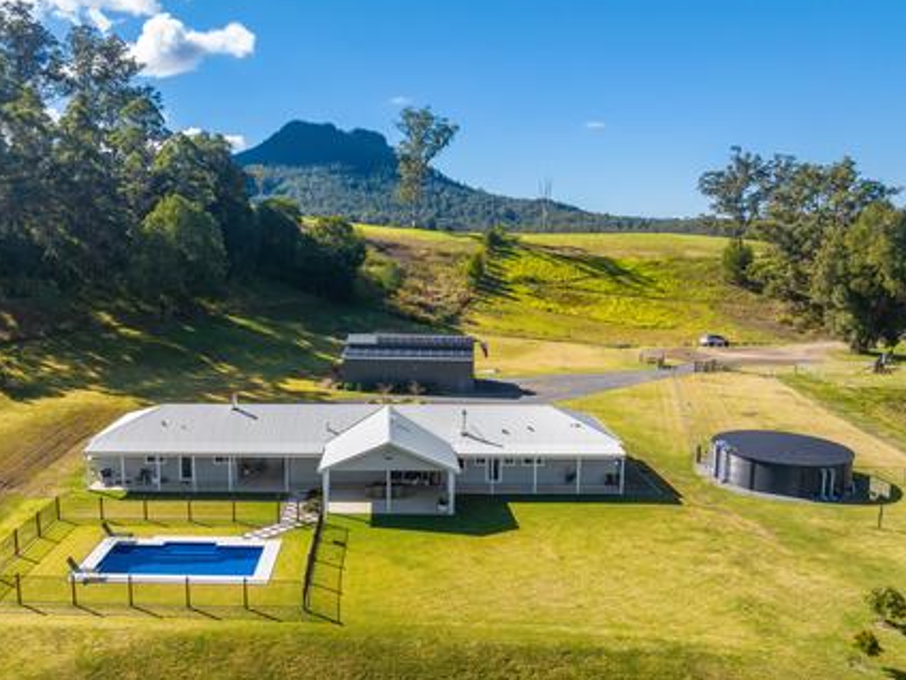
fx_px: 759
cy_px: 349
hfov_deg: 61.2
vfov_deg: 48.2
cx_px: 365
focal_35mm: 29
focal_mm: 12.29
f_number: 6.3
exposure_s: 1/320
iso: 100
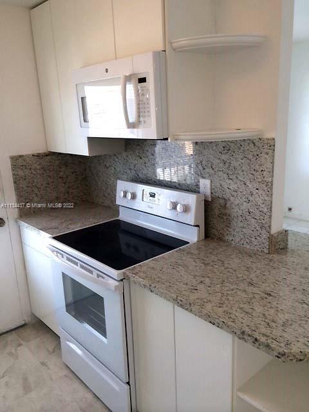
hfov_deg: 46.8
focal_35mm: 30
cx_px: 154
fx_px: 357
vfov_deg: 60.0
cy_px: 206
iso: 50
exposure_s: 1/120
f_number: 2.2
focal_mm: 4.12
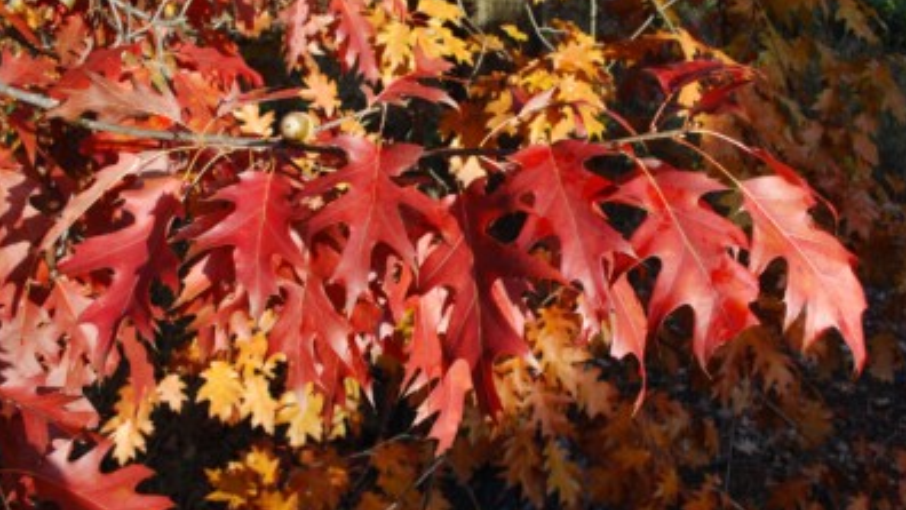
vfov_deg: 33.7
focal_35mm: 35
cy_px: 213
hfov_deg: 56.6
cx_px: 455
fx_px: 841
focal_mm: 22
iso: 140
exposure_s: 1/60
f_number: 8
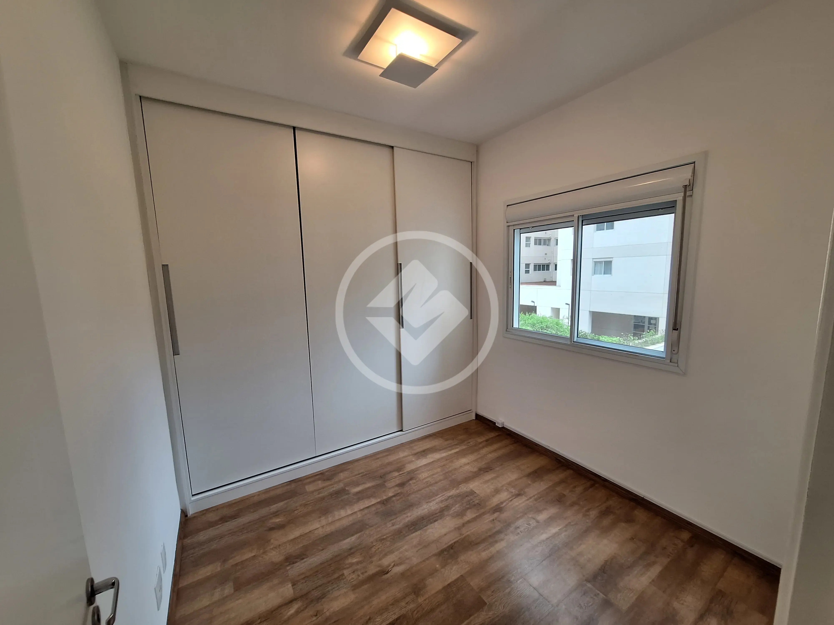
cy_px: 312
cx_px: 417
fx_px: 313
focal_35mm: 13
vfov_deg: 89.9
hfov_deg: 106.2
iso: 64
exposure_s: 1/40
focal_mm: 1.74
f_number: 2.2
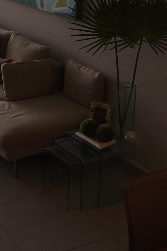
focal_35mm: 70
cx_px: -65
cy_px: 59
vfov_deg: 28.4
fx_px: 487
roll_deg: +3.5
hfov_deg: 17.9
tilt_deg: -18.2
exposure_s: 1/130
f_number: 2.2
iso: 25
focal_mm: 4.15
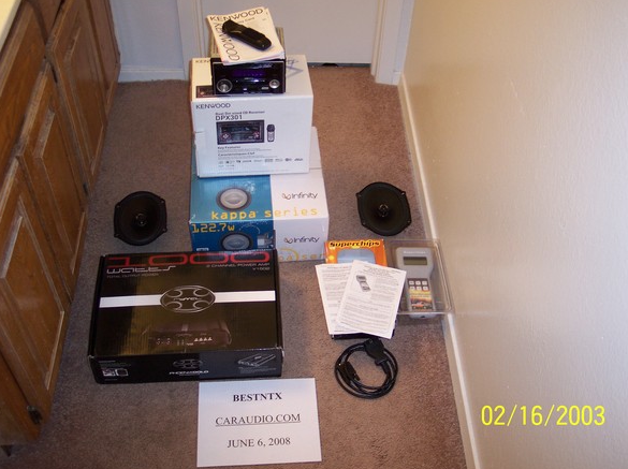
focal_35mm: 39
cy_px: 234
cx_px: 316
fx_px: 707
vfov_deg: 36.7
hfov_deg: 47.9
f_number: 2.8
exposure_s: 1/30
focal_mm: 8
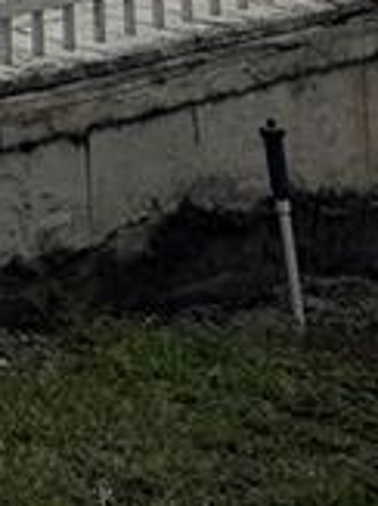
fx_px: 2580
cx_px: -793
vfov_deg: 9.3
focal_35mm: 177
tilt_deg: +9.9
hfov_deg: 7.3
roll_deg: +0.2
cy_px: -916
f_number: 1.78
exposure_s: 1/12346
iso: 80
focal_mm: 6.76
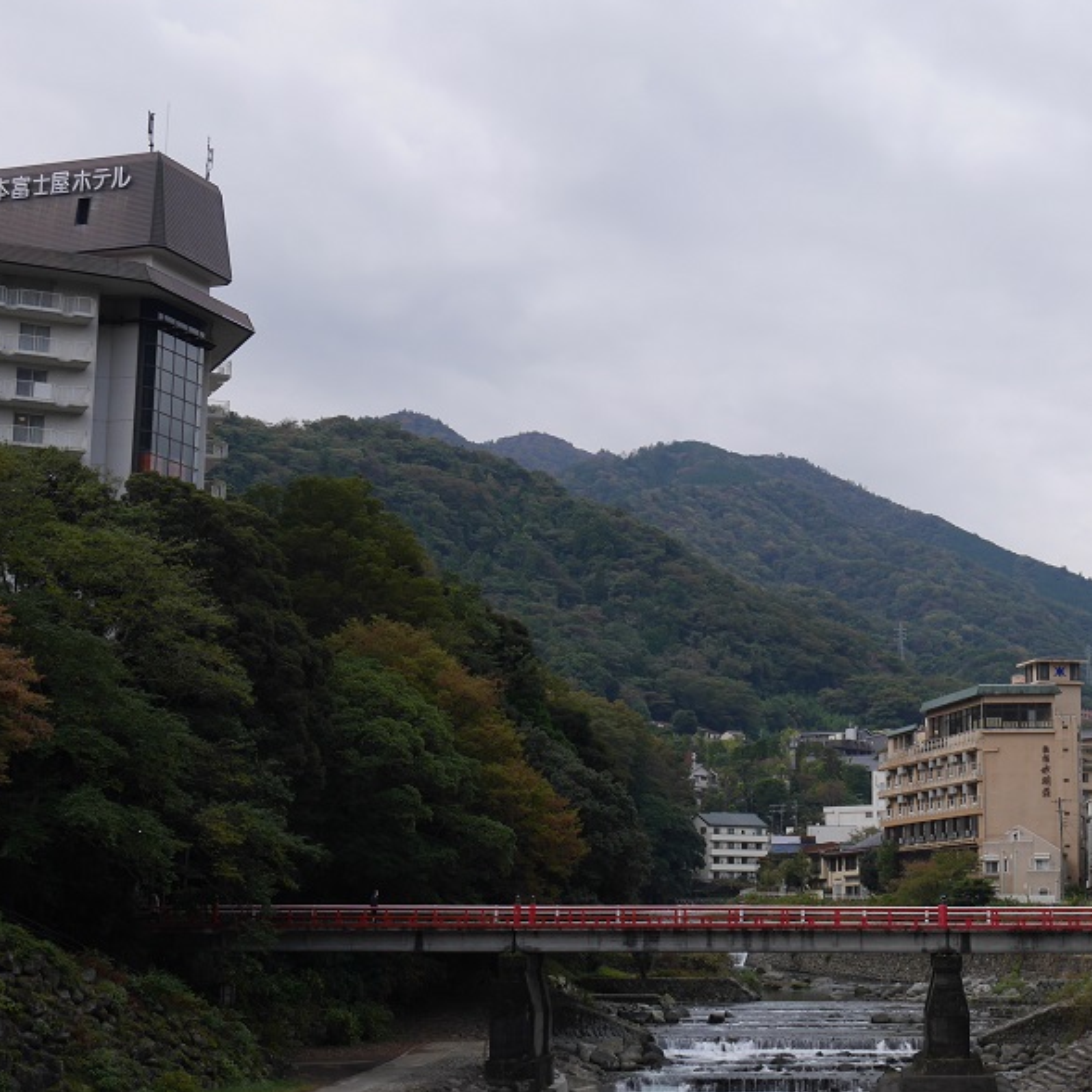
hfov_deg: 28.3
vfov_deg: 28.6
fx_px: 2141
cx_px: 795
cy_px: 521
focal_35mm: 60
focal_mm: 20
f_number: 6.3
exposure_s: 1/160
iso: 200
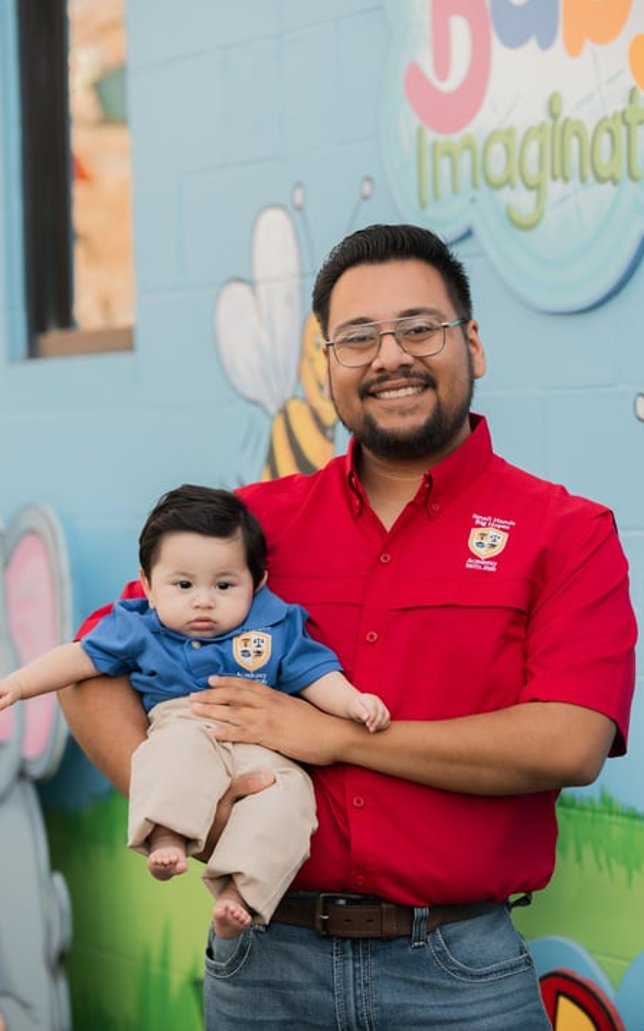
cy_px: 516
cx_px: 308
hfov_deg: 11.3
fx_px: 3243
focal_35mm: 116
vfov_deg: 18.0
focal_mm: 75
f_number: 2.5
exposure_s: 1/250
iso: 200
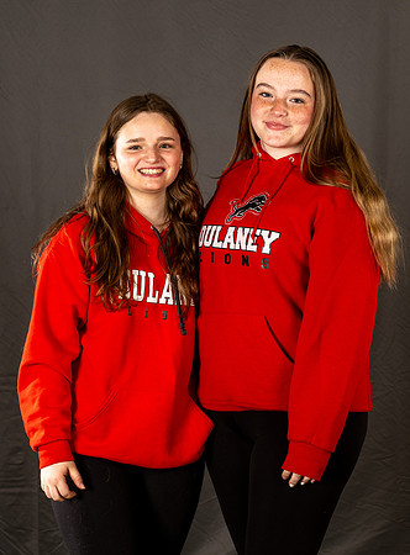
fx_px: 1850
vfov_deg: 17.1
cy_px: 256
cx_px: 306
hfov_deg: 12.6
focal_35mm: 116
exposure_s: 1/125
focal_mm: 70
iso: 160
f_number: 5.6
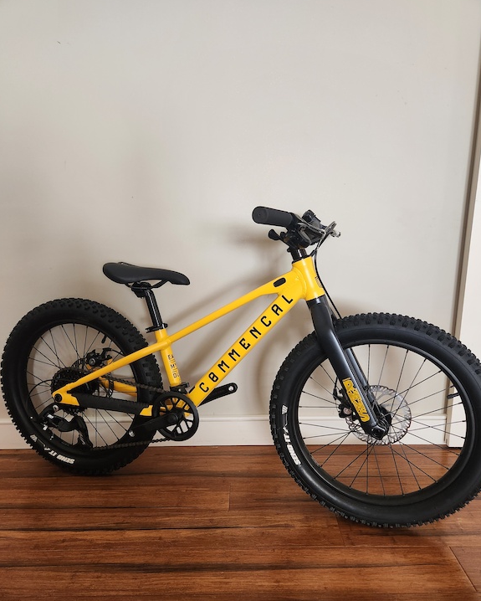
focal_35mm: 25
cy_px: 322
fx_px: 445
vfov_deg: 68.0
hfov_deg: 56.8
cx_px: 246
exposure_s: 1/120
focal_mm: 5.4
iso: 400
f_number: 1.8
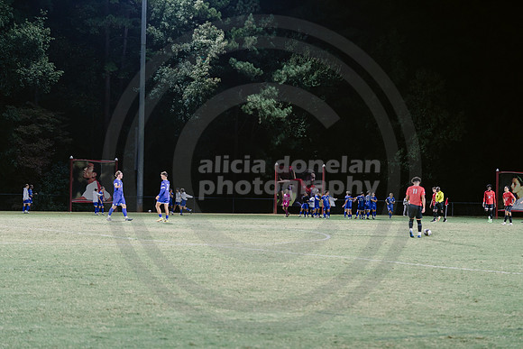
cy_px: 174
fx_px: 1308
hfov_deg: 22.6
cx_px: 262
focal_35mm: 90
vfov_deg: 15.2
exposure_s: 1/160
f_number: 3.5
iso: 2000
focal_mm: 90
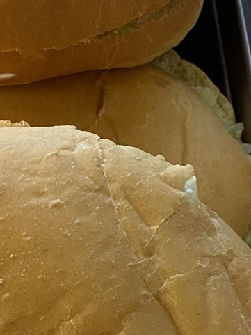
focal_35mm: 108
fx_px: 1044
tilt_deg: -63.2
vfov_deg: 17.3
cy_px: 408
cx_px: 31
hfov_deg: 13.6
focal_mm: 4.25
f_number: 1.8
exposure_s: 1/50
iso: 160
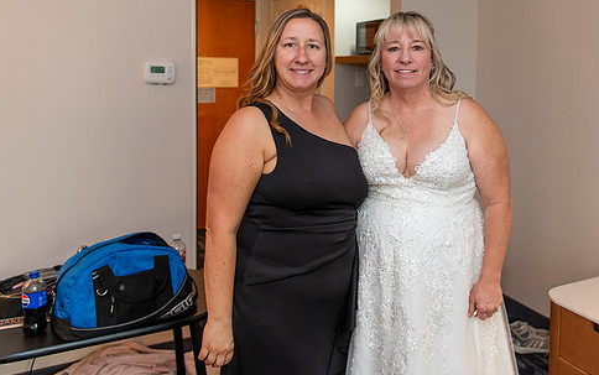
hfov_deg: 52.8
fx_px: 588
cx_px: 404
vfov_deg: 34.8
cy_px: 103
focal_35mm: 36
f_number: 2.8
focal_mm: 24
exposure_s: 1/160
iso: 1250
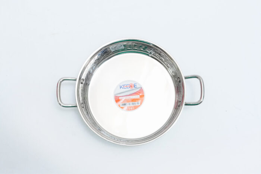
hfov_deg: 36.9
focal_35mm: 54
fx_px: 392
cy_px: 87
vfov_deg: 25.1
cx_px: 130
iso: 3200
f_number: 10
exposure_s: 1/125
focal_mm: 36
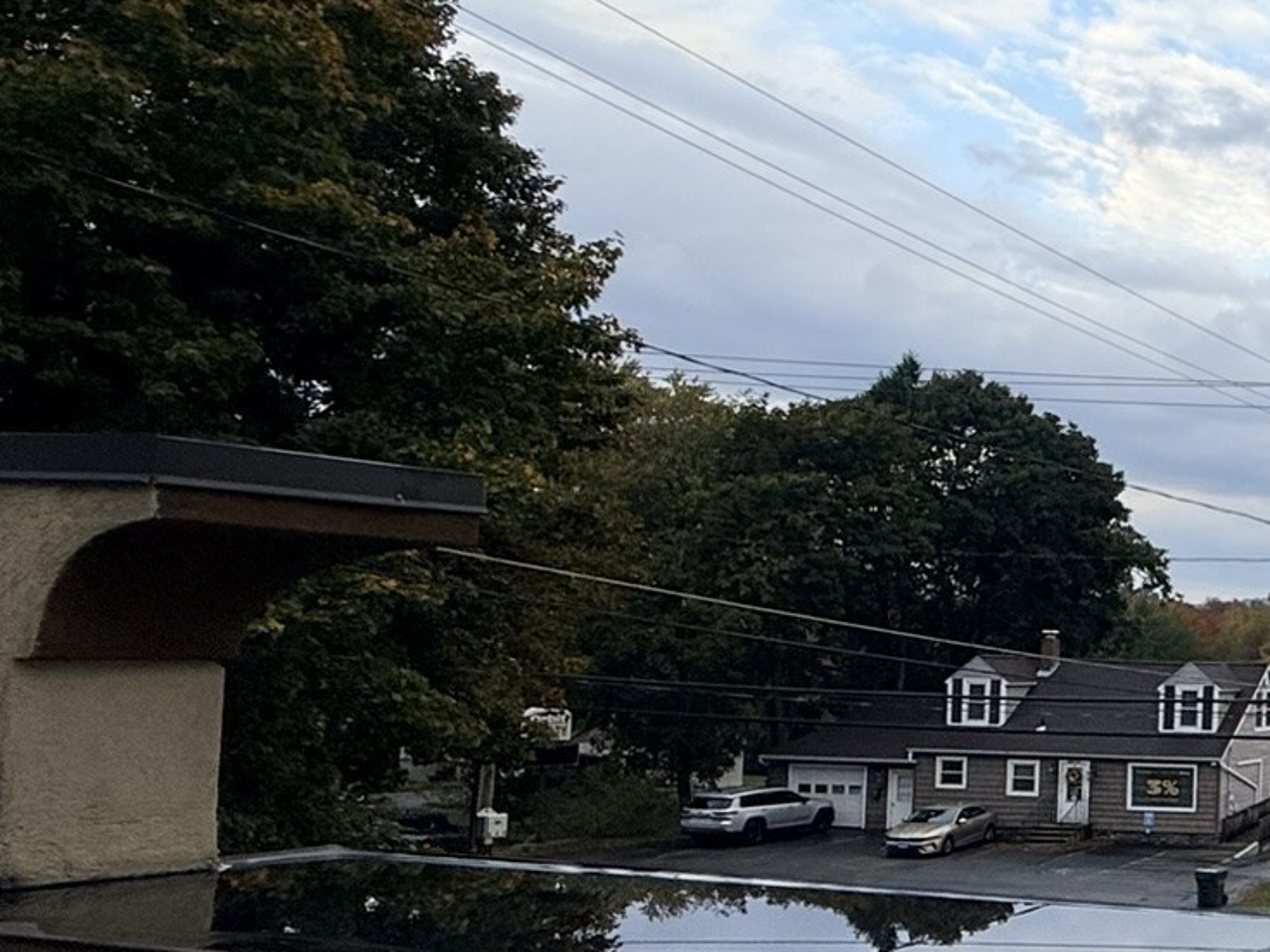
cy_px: 643
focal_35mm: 39
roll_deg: -1.3
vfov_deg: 36.4
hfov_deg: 32.0
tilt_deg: +1.8
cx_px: 1757
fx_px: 1431
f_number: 2.2
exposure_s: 1/318
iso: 50
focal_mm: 2.22
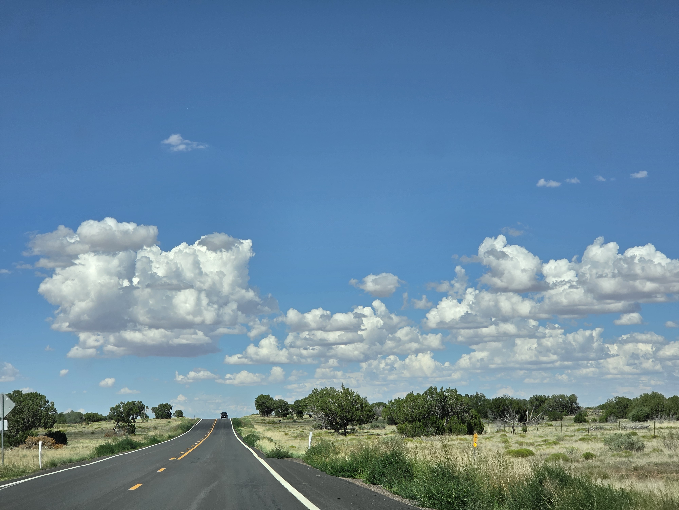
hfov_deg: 28.2
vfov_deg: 21.3
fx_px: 1353
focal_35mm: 69
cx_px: 340
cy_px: 255
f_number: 2.4
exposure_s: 1/1145
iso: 25
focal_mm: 7
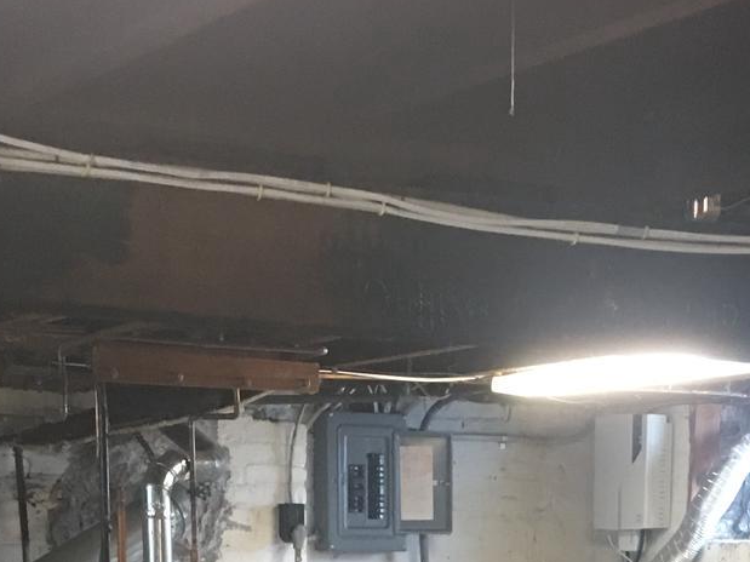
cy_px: 899
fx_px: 2080
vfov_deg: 14.2
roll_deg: -0.1
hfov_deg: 20.4
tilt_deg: -8.4
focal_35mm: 96
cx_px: 430
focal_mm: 4.15
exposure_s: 1/8
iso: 100
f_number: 2.2
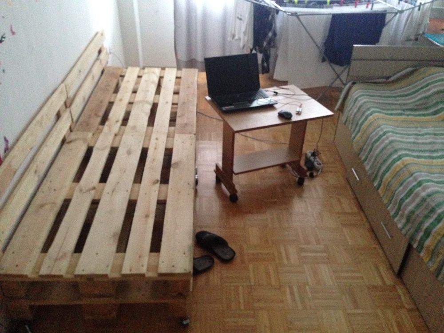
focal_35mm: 33
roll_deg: -0.9
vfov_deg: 42.9
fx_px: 423
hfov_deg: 55.4
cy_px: 166
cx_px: 222
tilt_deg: -32.5
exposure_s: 1/15
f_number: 2.4
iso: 640
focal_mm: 4.12
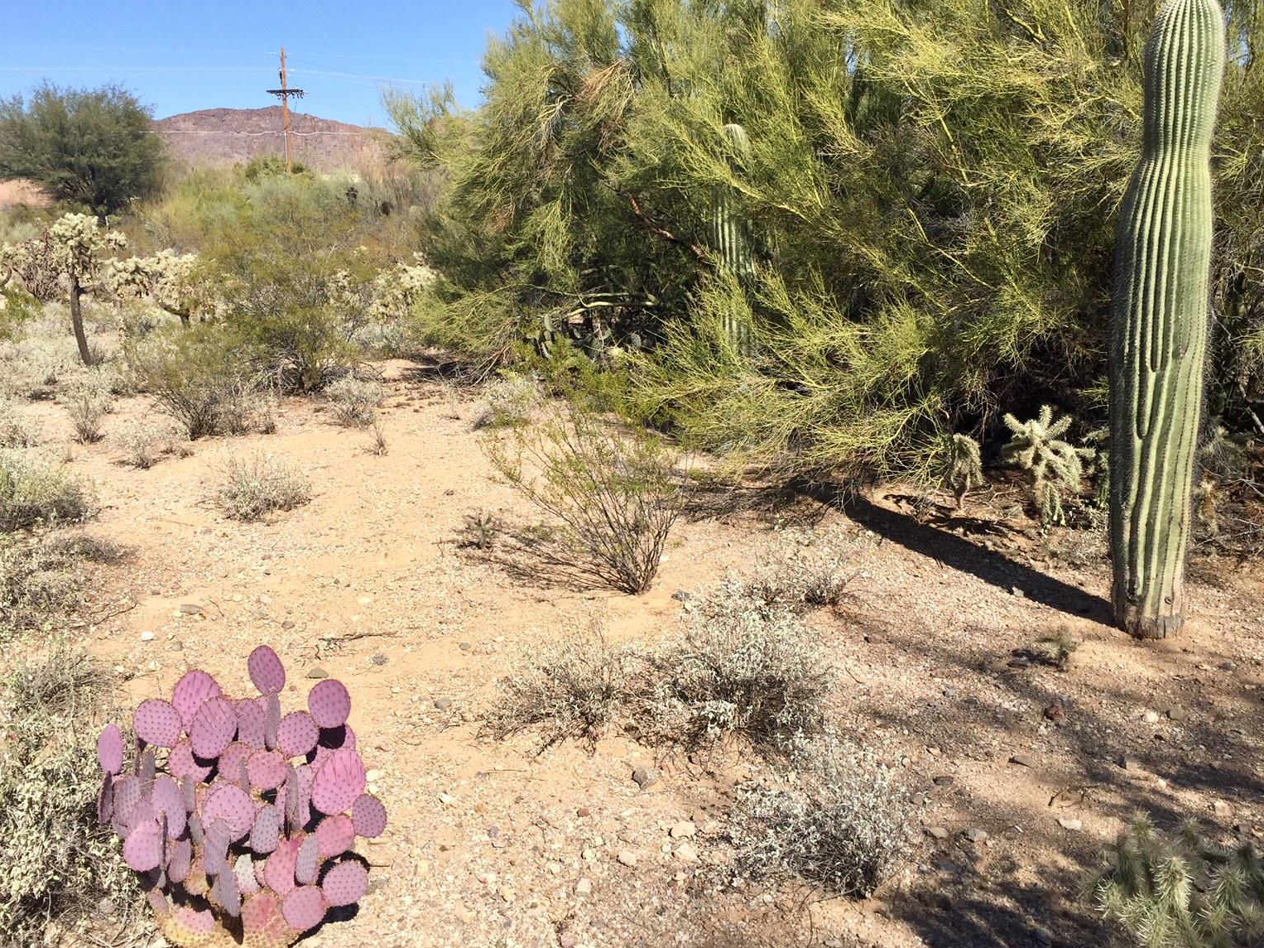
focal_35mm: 31
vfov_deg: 45.4
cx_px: 595
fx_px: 1132
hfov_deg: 58.3
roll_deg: +0.7
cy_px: 453
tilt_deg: -9.7
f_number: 2.2
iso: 32
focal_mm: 4.15
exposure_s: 1/2198
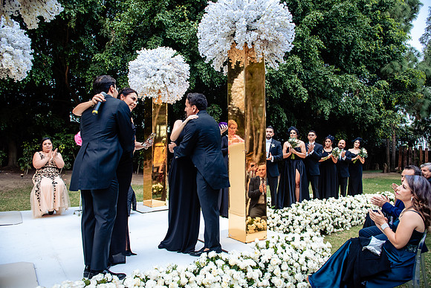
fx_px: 287
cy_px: 144
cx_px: 216
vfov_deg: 53.2
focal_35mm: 24
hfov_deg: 73.7
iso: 640
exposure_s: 1/125
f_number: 3.5
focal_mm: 24
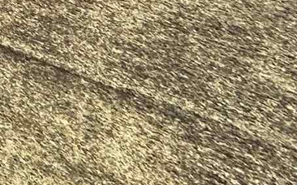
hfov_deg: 11.2
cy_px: -523
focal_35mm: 100
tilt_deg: +3.9
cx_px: -614
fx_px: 809
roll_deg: -3.2
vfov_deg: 8.3
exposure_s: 1/2257
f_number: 2.2
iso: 50
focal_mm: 2.22
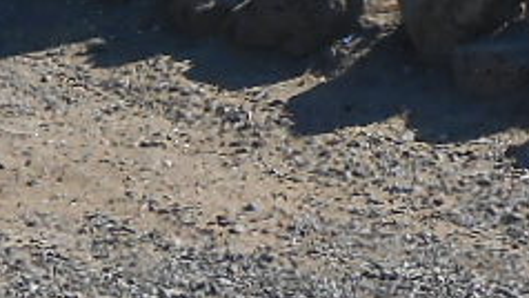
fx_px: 3087
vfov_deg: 5.3
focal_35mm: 220
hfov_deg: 9.6
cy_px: -411
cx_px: 707
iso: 80
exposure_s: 1/500
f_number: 3.8
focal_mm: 5.3
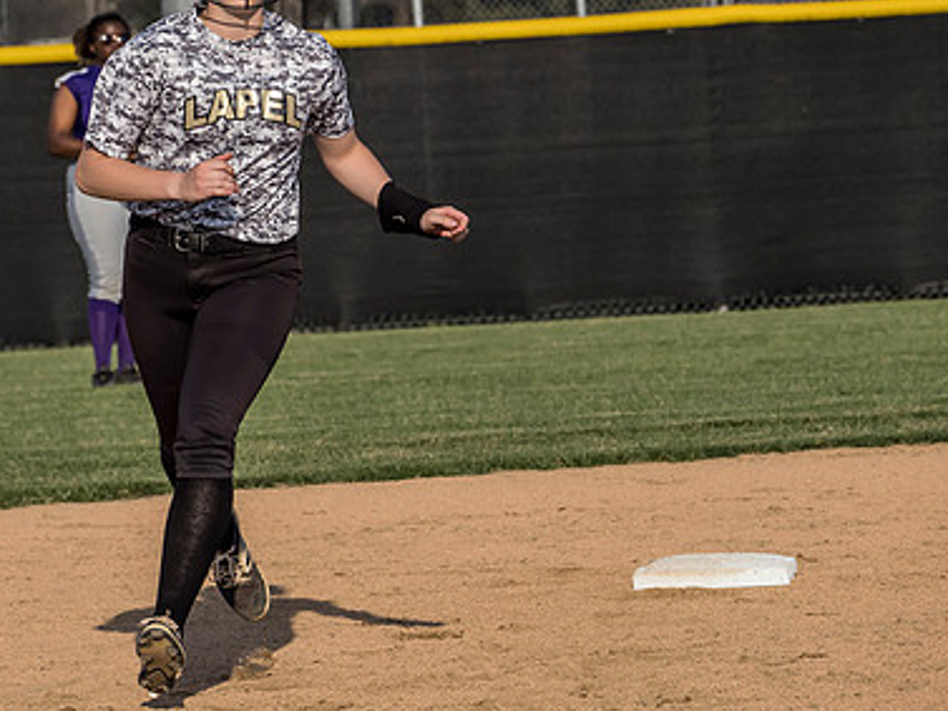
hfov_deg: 4.8
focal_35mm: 409
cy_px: 217
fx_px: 11205
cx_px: 256
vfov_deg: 3.6
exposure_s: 1/2000
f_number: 6.3
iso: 400
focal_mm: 133
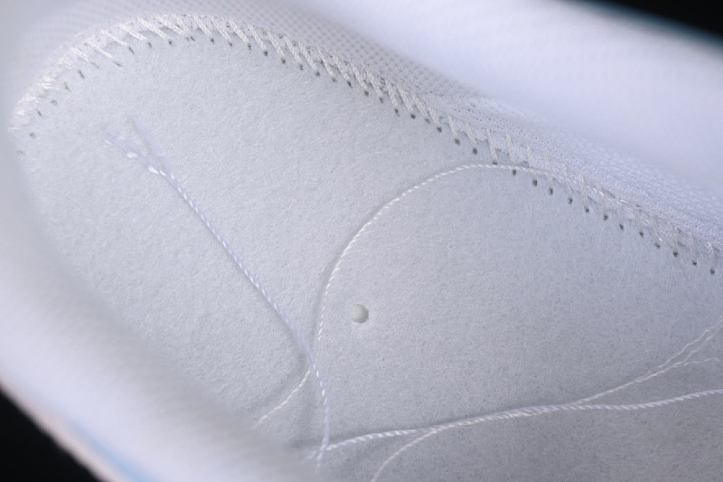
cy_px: 241
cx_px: 362
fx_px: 1506
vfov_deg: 18.2
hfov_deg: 27.0
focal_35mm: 75
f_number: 7.1
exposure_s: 1/80
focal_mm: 50
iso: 160
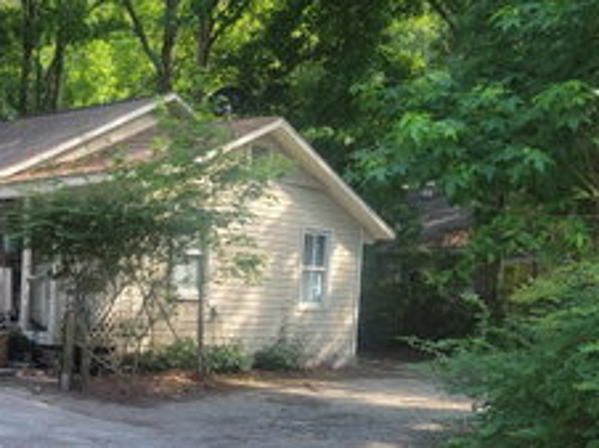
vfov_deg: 24.6
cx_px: 69
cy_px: 313
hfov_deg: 31.3
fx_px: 1020
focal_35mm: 59
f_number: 1.8
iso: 40
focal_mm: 5.4
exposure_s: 1/222
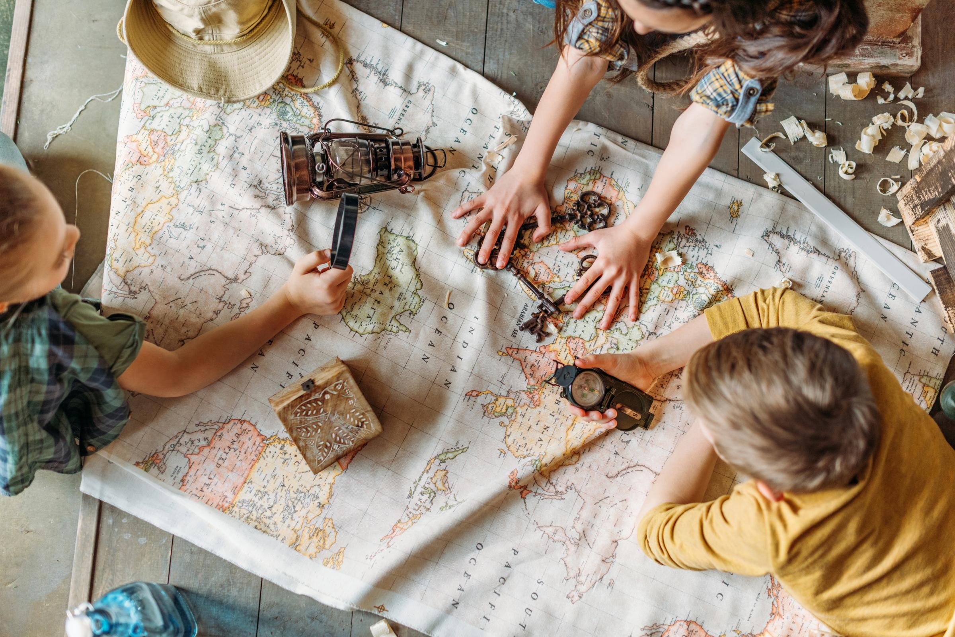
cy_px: 318
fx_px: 1327
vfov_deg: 27.0
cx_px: 478
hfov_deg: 39.6
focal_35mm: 50
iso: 640
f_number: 2.2
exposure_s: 1/400
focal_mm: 50
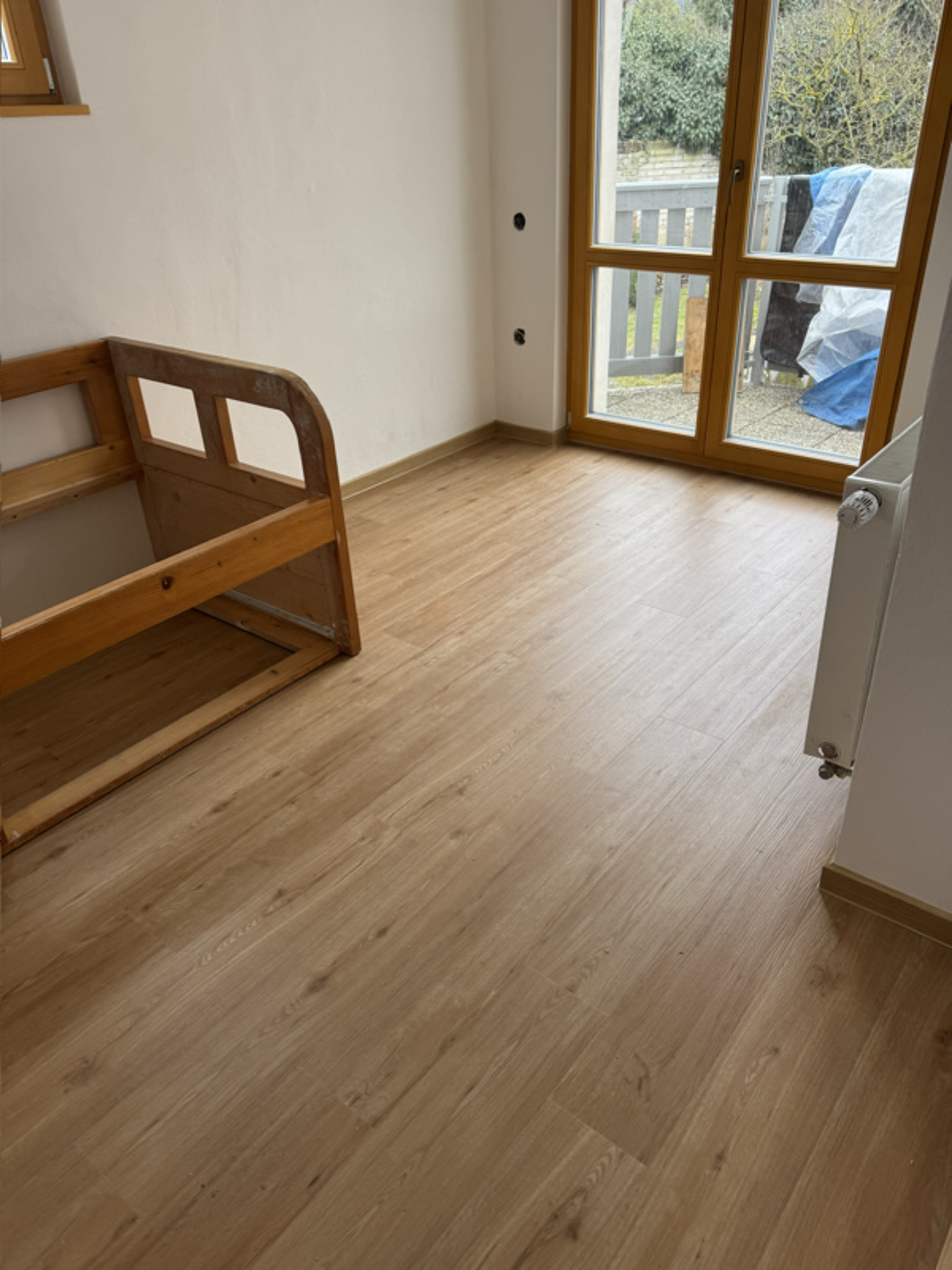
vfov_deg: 71.6
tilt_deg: -28.3
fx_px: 880
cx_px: 476
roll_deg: +3.1
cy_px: 635
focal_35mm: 24
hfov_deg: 56.8
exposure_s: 1/100
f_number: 1.78
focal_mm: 6.76
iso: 100
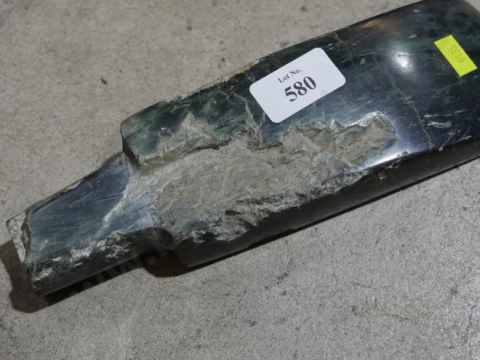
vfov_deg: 23.3
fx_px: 874
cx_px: 284
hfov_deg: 30.7
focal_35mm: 63
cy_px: 149
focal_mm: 25
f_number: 5.3
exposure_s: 1/60
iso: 400
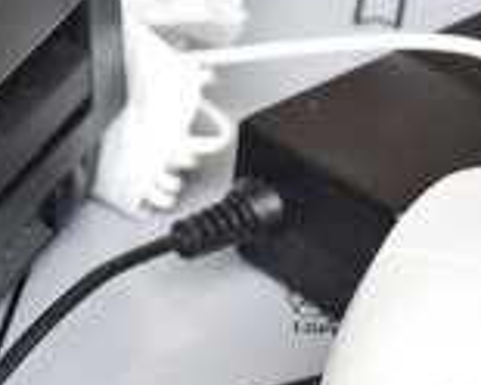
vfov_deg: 8.9
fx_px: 2446
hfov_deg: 10.5
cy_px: -64
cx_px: -413
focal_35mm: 172
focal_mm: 31
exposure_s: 1/60
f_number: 4.2
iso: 200
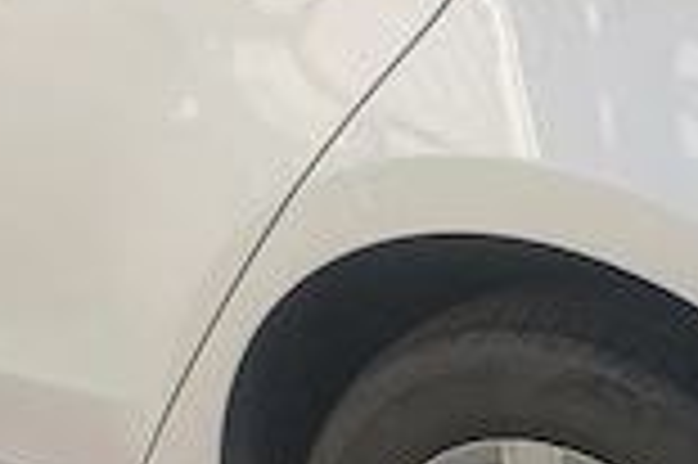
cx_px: 288
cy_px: 18
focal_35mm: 113
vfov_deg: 12.0
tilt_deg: -15.4
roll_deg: +5.6
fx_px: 2189
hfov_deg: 18.1
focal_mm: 3.99
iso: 20
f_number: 1.8
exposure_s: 1/392
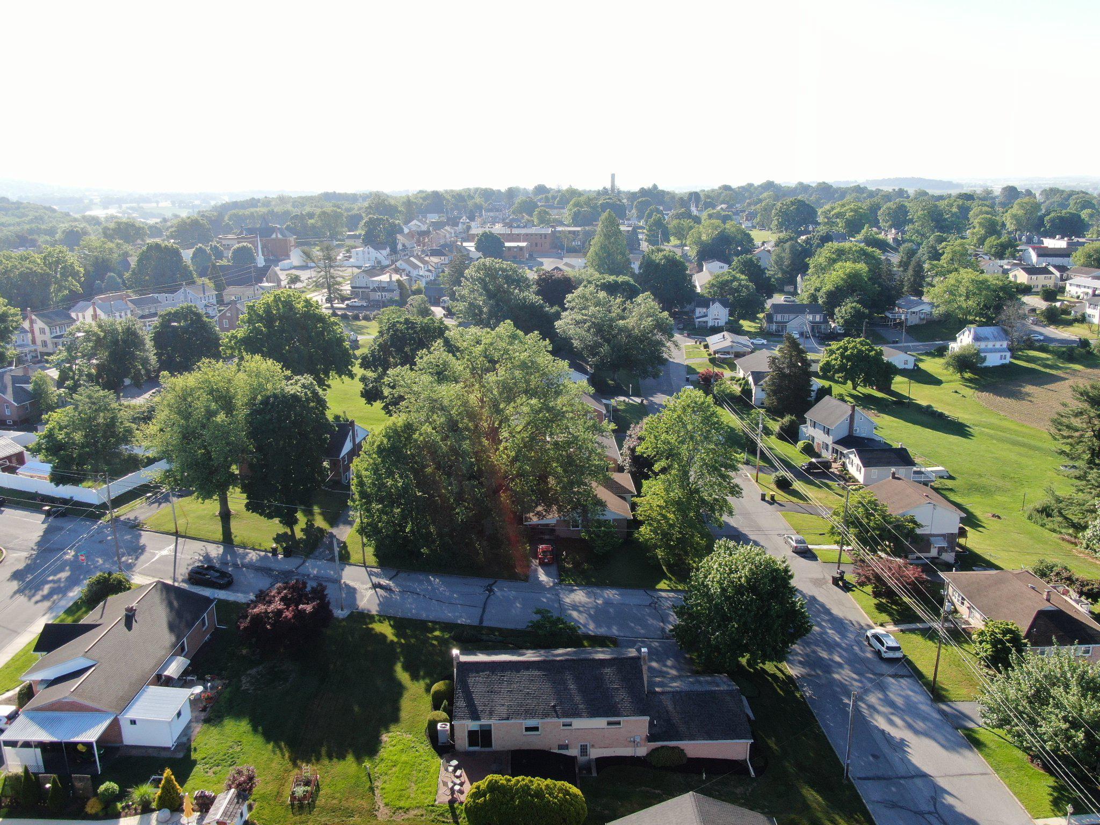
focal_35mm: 27
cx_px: 550
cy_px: 412
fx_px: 858
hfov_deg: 65.3
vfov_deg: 51.4
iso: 100
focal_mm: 4.78
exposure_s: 1/500
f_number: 2.9
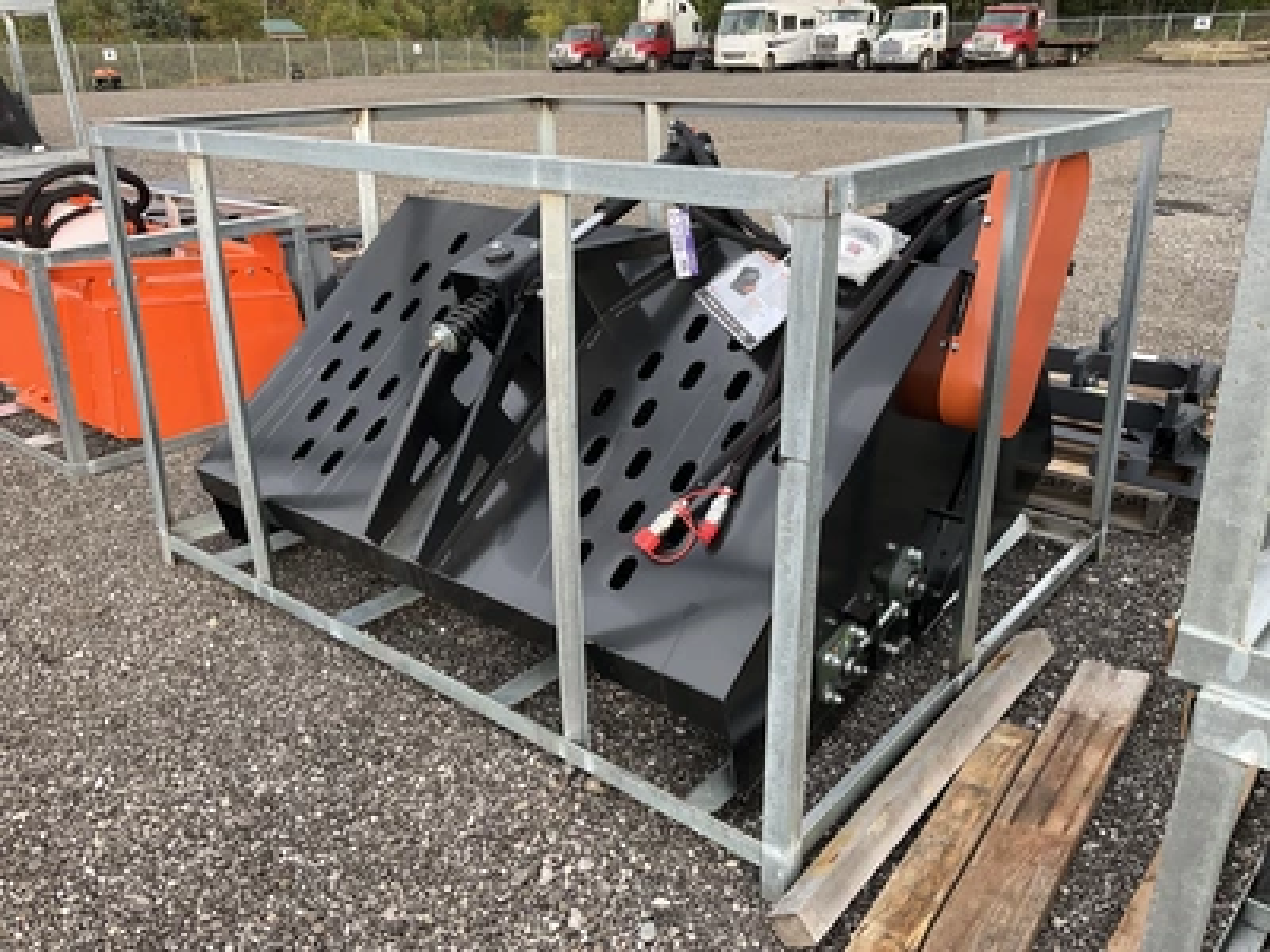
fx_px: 1064
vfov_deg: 48.2
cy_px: 476
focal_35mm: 29
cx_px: 635
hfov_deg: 61.7
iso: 20
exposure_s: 1/179
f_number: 1.8
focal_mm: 3
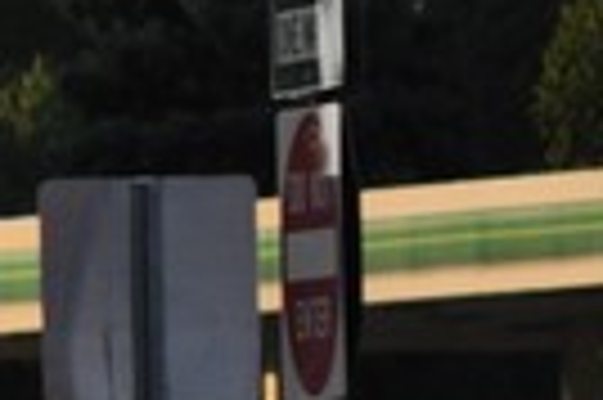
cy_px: 811
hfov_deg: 1.2
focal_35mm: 1785
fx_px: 29862
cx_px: -828
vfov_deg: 0.8
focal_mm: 200
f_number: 5.6
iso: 800
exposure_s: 1/800
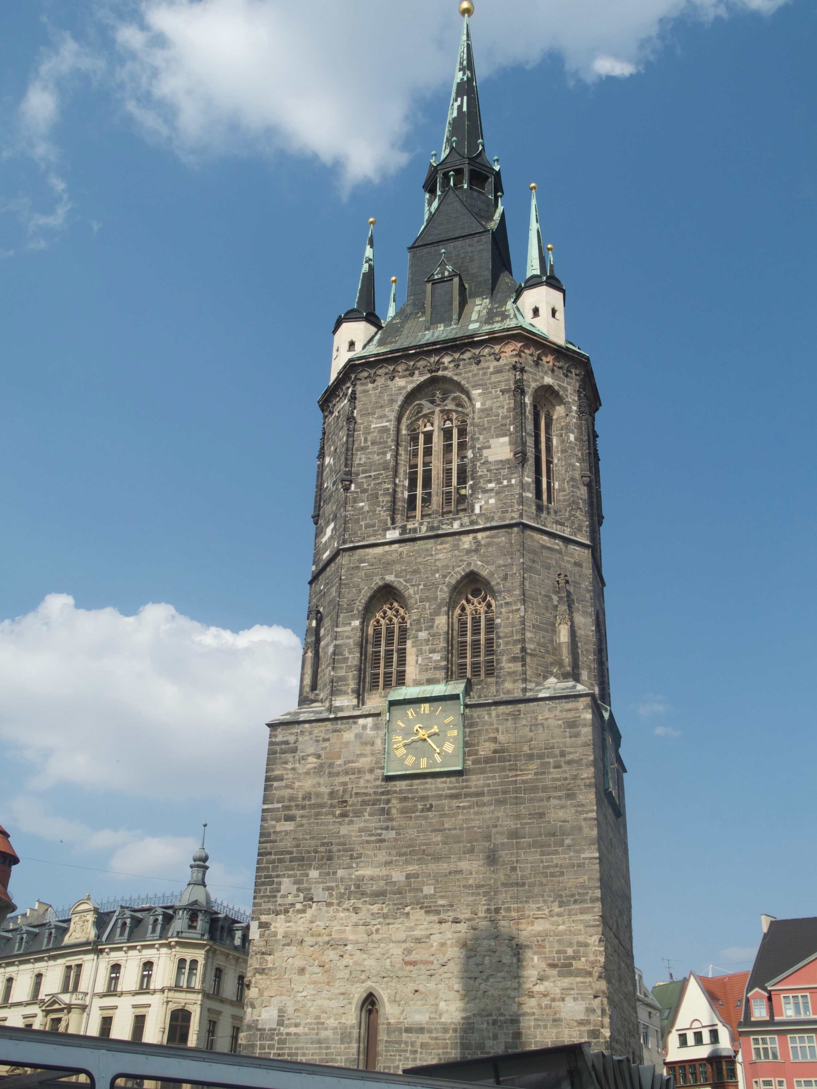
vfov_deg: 52.6
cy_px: 544
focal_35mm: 35
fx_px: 1101
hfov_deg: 40.7
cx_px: 408
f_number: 5
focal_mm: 7.4
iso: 100
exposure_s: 1/800
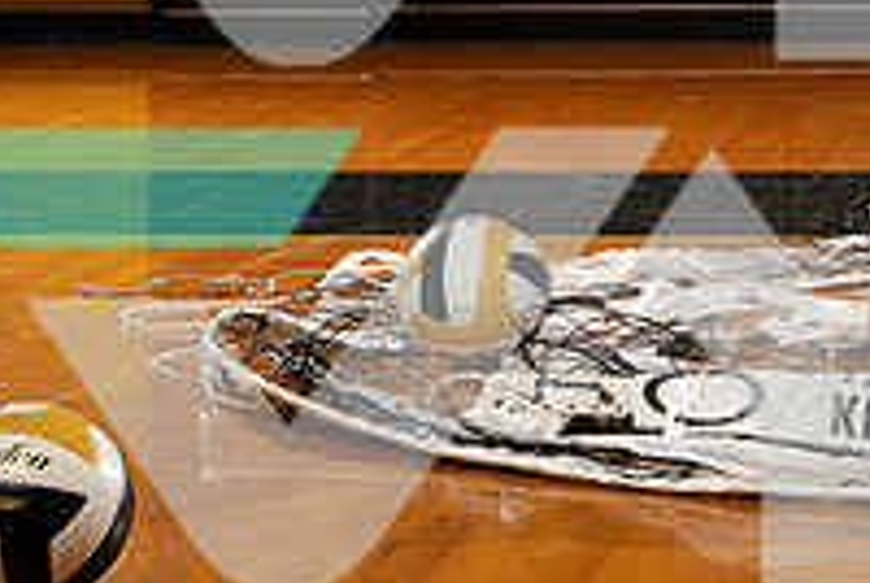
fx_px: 2662
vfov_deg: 12.1
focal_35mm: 110
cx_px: 1031
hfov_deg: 17.7
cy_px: -168
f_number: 8
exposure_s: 1/250
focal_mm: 38
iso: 1000
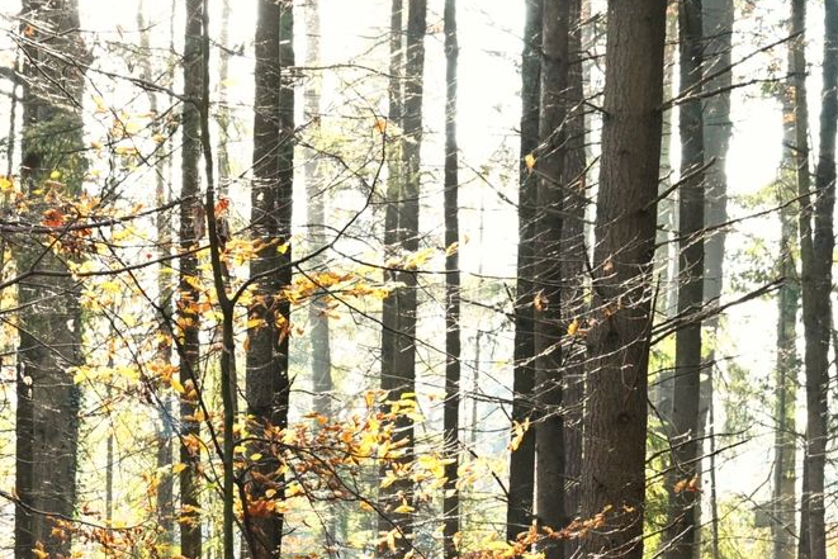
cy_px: 861
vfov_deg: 8.7
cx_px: 178
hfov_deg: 13.3
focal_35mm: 154
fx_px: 3585
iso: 800
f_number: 10
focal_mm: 48
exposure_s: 1/50
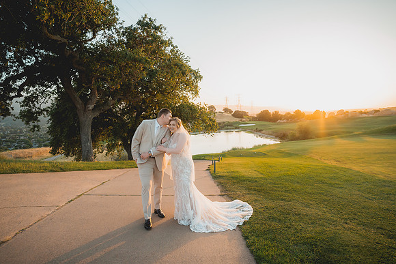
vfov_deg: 67.4
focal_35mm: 18
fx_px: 198
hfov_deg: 90.0
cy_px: 132
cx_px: 198
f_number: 2.8
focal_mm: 18
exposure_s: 1/1250
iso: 1250
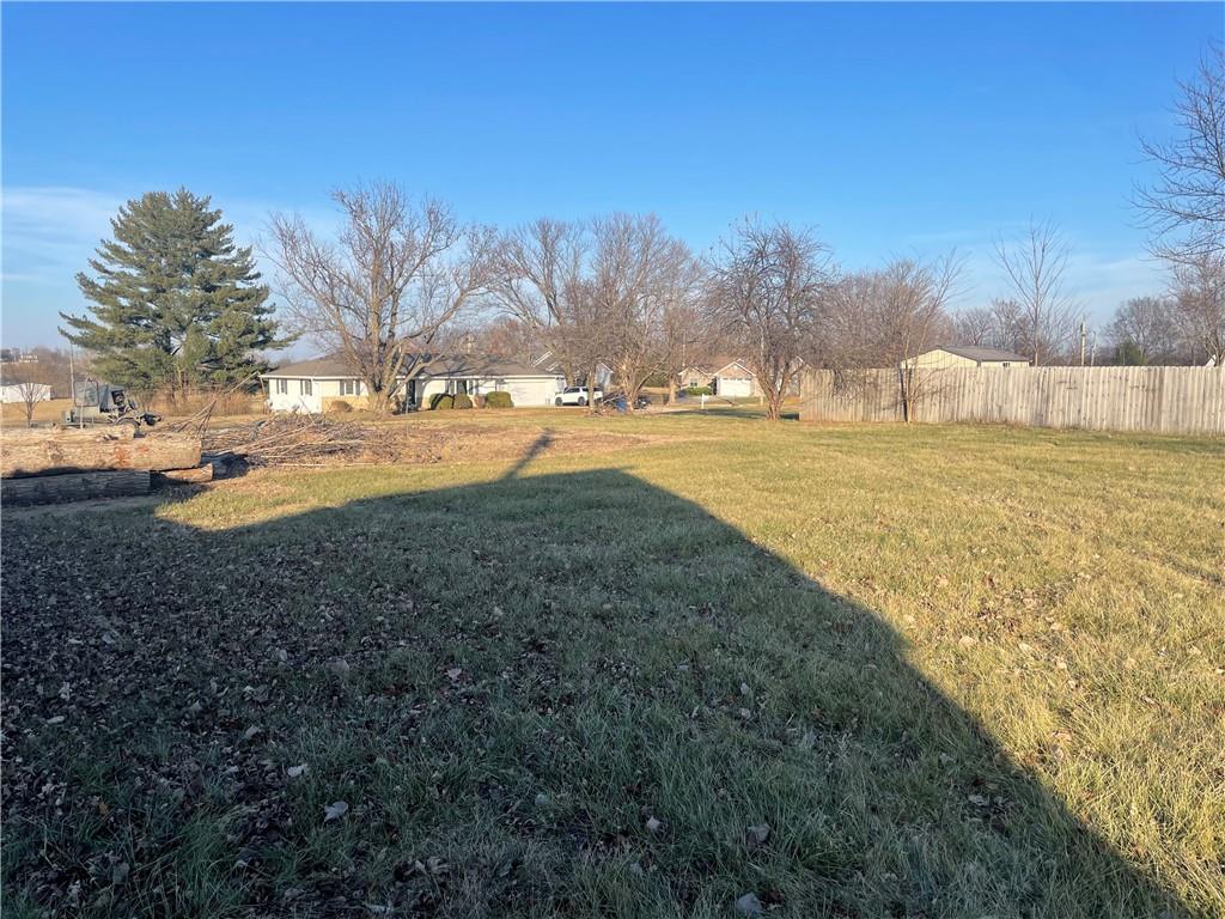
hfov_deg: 67.3
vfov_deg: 53.1
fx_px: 920
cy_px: 460
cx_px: 612
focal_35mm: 26
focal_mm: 4.2
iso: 32
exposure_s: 1/2212
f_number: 1.6
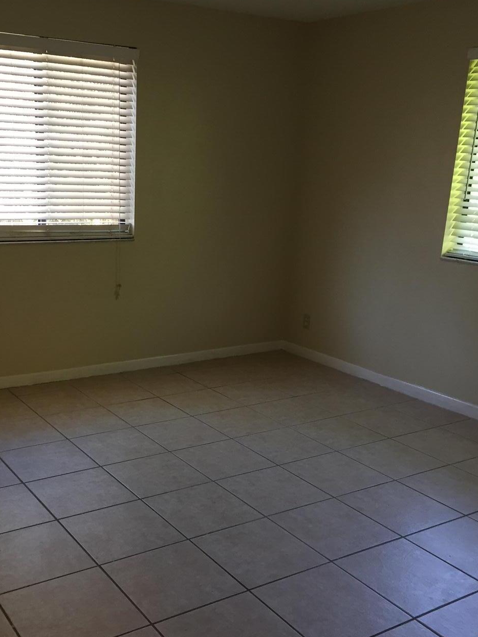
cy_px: 378
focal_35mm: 38
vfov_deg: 48.7
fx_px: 700
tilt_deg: -17.0
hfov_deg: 37.4
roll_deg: -2.0
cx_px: 172
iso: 80
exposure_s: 1/30
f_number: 2.2
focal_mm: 4.15
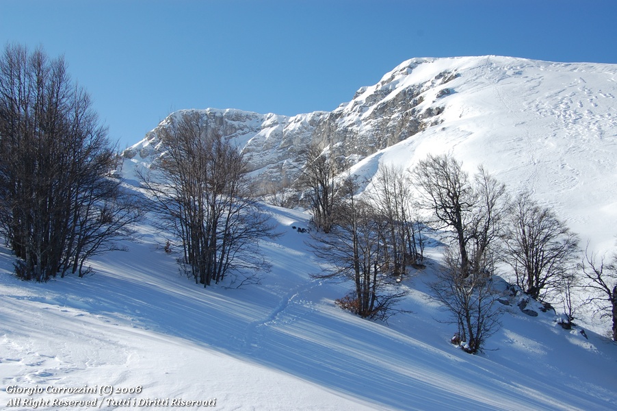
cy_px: 206
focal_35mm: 45
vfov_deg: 29.8
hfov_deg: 43.6
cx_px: 308
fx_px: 771
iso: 200
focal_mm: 30
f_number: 10
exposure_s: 1/400
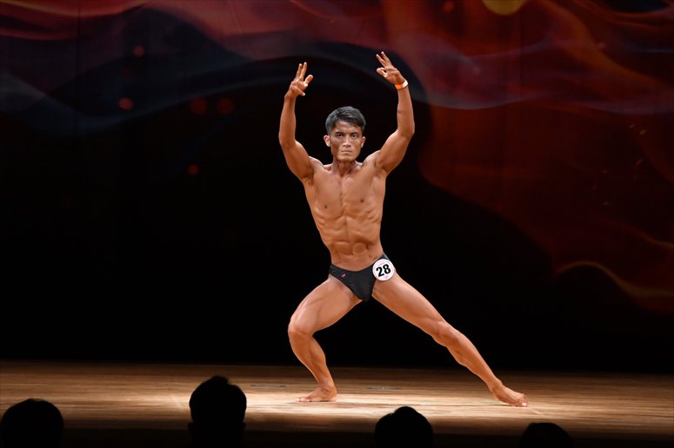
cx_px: 337
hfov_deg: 9.2
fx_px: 4210
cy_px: 224
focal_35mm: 225
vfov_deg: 6.1
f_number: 5.6
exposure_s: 1/400
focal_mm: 150
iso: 3200
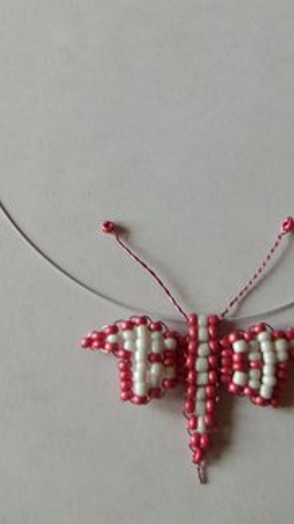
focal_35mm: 49
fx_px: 679
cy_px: 125
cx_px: 191
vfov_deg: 40.8
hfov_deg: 24.3
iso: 80
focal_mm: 5.2
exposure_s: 1/40
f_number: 3.4
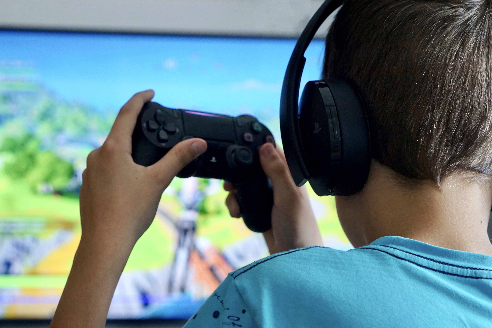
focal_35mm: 75
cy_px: 164
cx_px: 246
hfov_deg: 27.0
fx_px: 1024
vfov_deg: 18.2
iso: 2000
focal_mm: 50
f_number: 4
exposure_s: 1/160
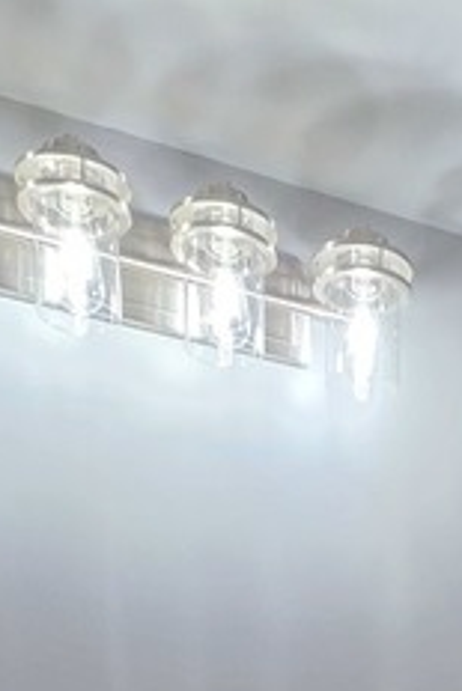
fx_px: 1211
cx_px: 459
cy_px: 1361
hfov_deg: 20.9
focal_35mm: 63
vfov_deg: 19.4
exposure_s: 1/120
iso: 200
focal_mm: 2.2
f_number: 1.9
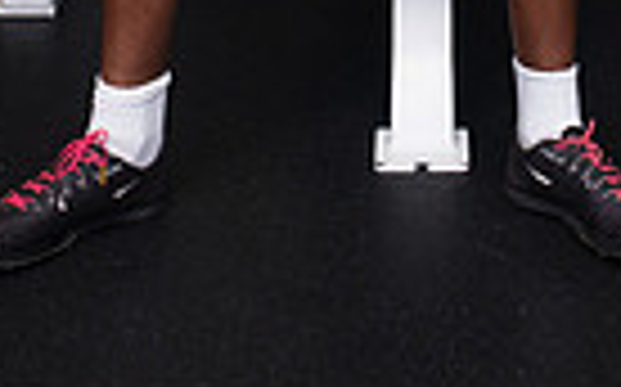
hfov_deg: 15.7
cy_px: -562
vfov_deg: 8.8
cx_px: 392
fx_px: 2249
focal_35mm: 133
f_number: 6.3
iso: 500
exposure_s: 1/400
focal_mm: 40
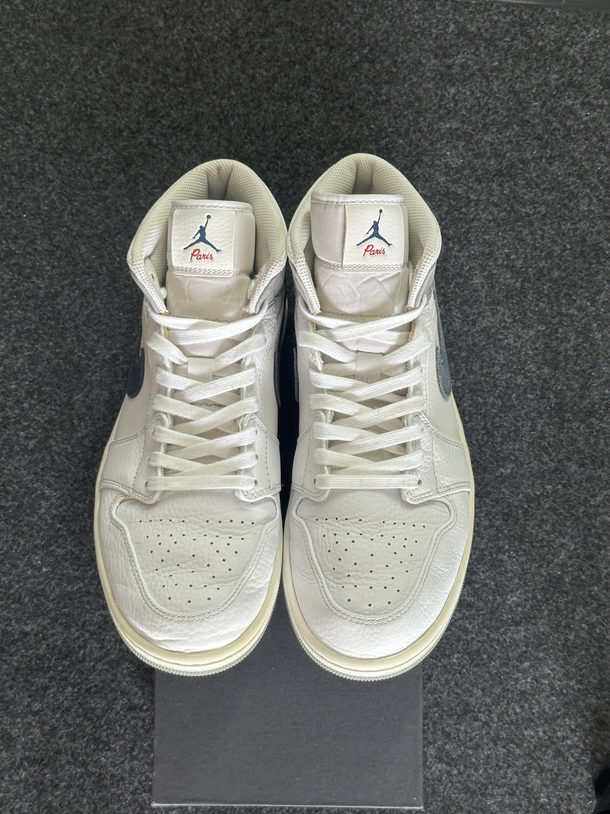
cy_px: 407
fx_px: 1128
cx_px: 305
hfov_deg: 30.3
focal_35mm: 48
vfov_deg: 39.7
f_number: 1.78
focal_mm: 6.86
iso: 80
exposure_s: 1/50
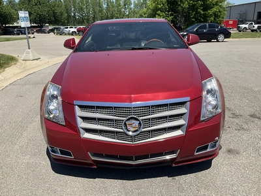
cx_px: 130
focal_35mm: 29
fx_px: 219
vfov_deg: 48.2
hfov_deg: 61.7
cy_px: 98
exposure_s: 1/1451
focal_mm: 3
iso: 25
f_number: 1.8
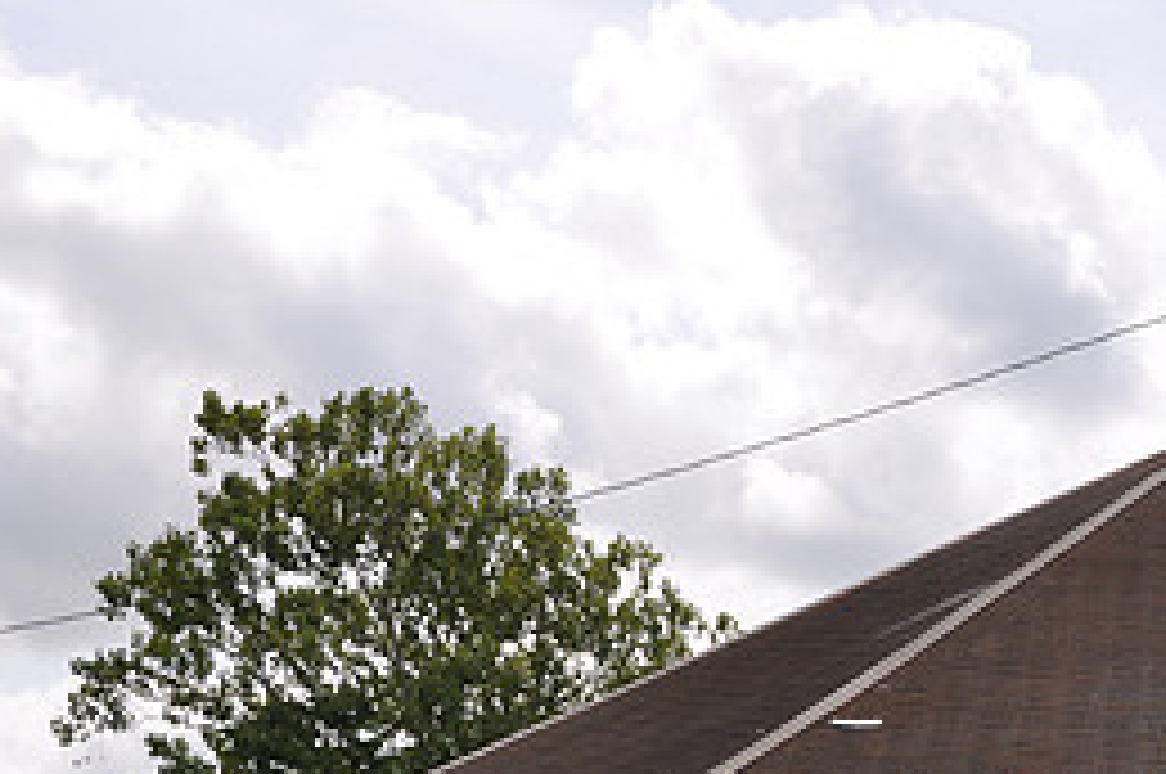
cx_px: 1301
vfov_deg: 17.9
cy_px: 803
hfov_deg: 25.3
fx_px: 2394
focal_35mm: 74
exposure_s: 1/160
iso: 200
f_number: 13
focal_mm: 22
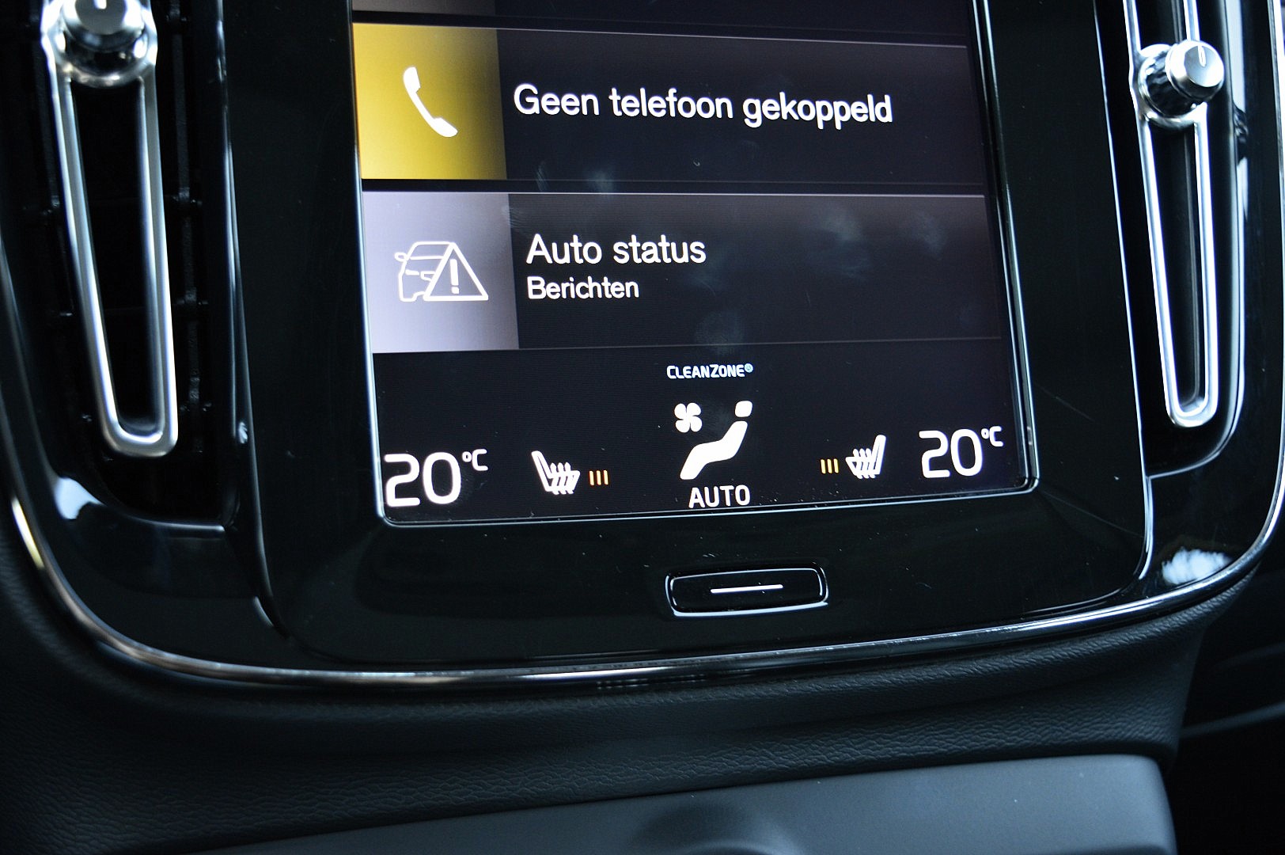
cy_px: 428
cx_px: 642
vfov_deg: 30.8
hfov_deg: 45.0
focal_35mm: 44
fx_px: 1551
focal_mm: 29
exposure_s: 1/30
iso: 800
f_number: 4.2
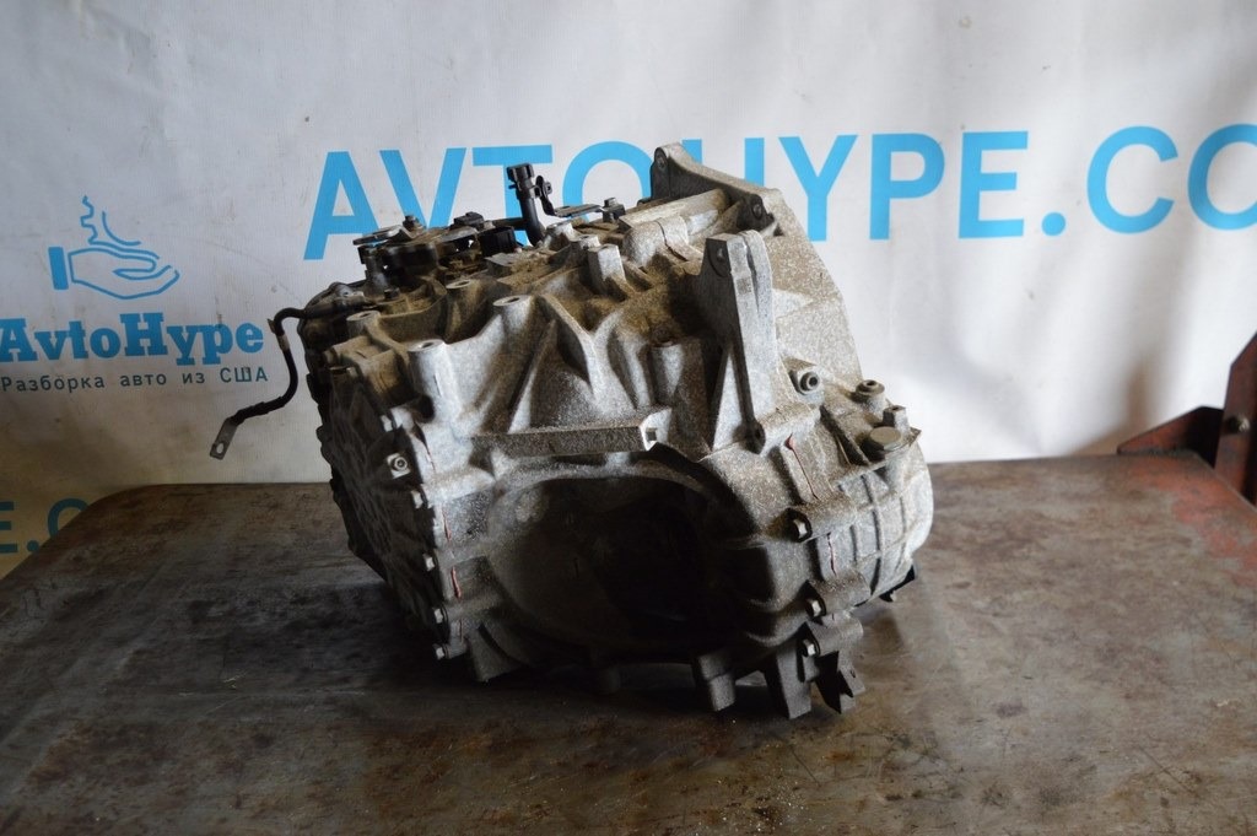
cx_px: 628
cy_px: 418
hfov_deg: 49.6
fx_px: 1361
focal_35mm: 39
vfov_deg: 34.2
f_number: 4
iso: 800
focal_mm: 26
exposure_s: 1/50
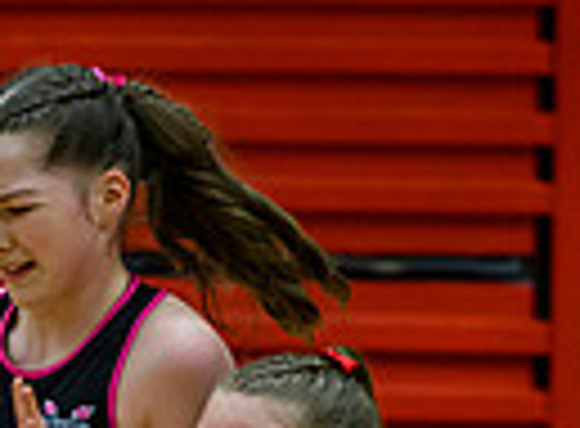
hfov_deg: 2.0
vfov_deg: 1.4
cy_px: 856
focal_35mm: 1022
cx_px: -50
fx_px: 17013
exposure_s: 1/800
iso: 4000
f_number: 3.2
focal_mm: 200
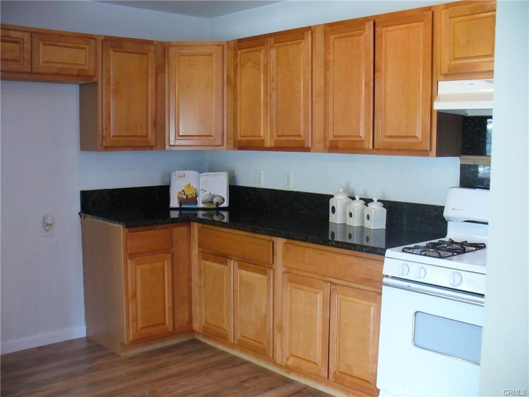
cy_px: 198
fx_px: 565
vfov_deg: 38.7
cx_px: 264
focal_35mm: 37
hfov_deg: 50.1
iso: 200
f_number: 2.8
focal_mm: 6.1
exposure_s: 1/20
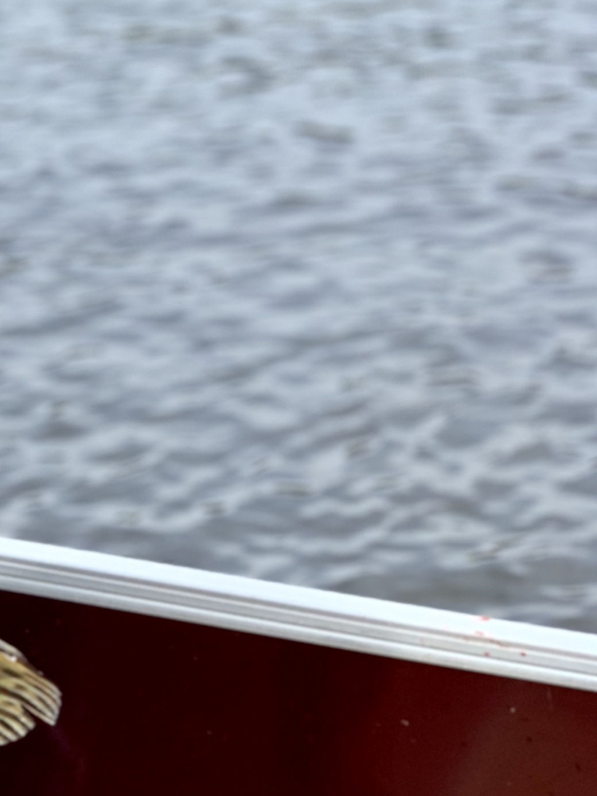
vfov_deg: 12.8
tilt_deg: -9.3
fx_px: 3474
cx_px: -224
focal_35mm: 151
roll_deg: +3.0
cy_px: -73
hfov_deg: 9.6
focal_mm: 6
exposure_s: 1/400
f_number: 2.4
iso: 16
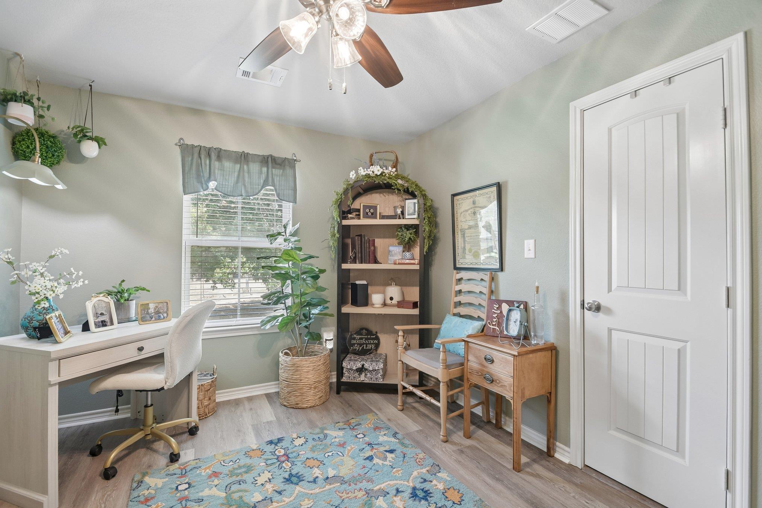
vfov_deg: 77.3
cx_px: 381
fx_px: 317
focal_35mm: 15
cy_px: 254
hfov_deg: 100.4
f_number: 8
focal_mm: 10
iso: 400
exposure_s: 1/3.33
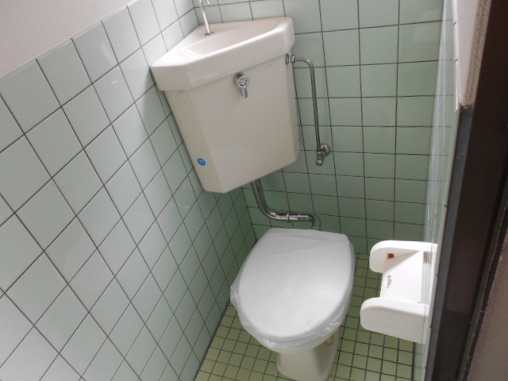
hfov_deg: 67.3
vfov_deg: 53.1
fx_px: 382
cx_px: 254
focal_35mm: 26
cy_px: 190
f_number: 3.2
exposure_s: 1/30
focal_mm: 4.6
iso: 220
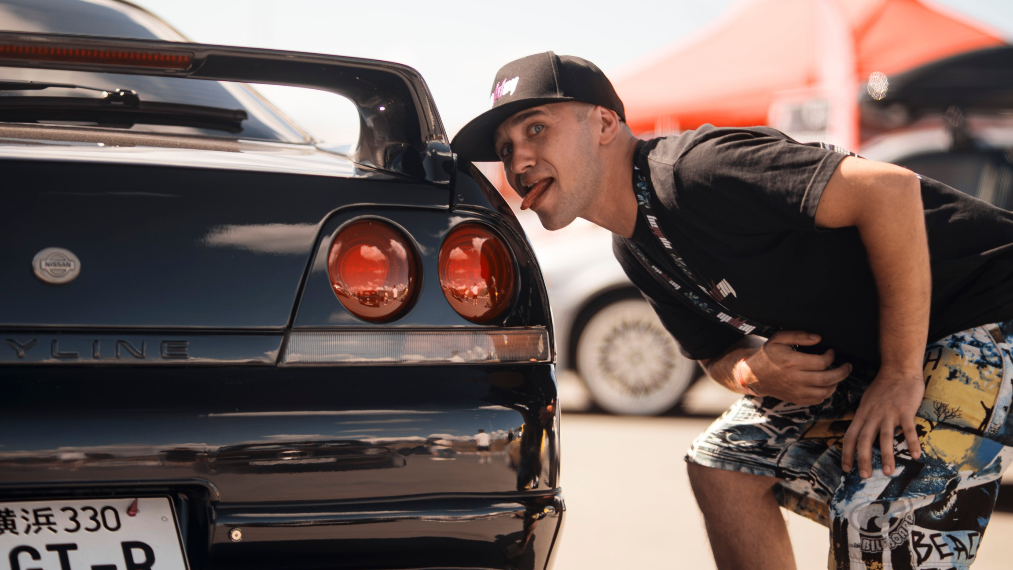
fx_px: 2660
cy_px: 252
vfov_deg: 12.2
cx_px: 464
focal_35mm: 99
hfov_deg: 21.6
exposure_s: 1/80
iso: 200
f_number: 1.8
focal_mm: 85
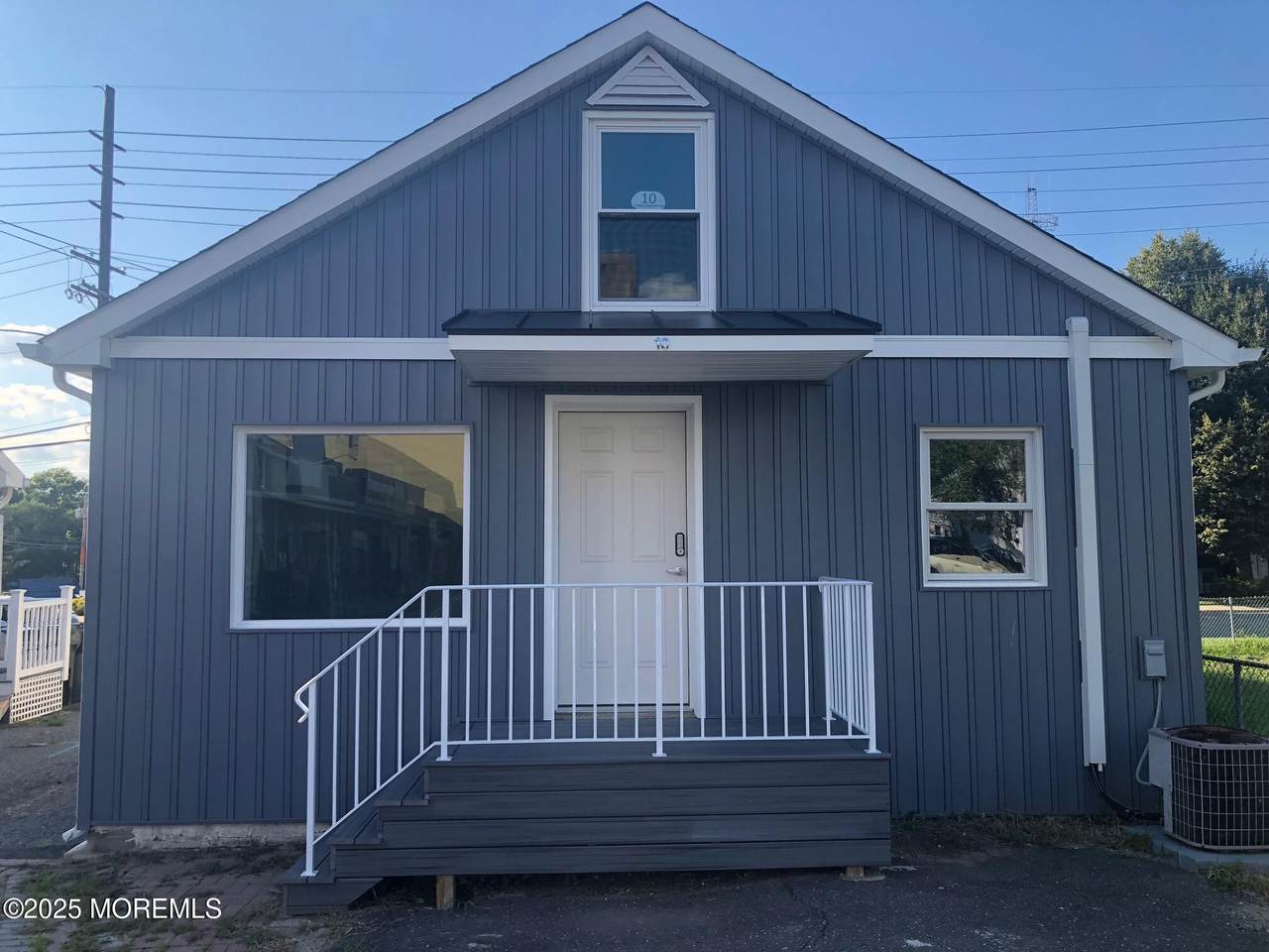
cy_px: 476
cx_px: 634
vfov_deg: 49.7
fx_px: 1026
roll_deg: +0.5
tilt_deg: +3.4
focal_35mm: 28
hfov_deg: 63.4
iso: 20
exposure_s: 1/615
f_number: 1.8
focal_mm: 3.99
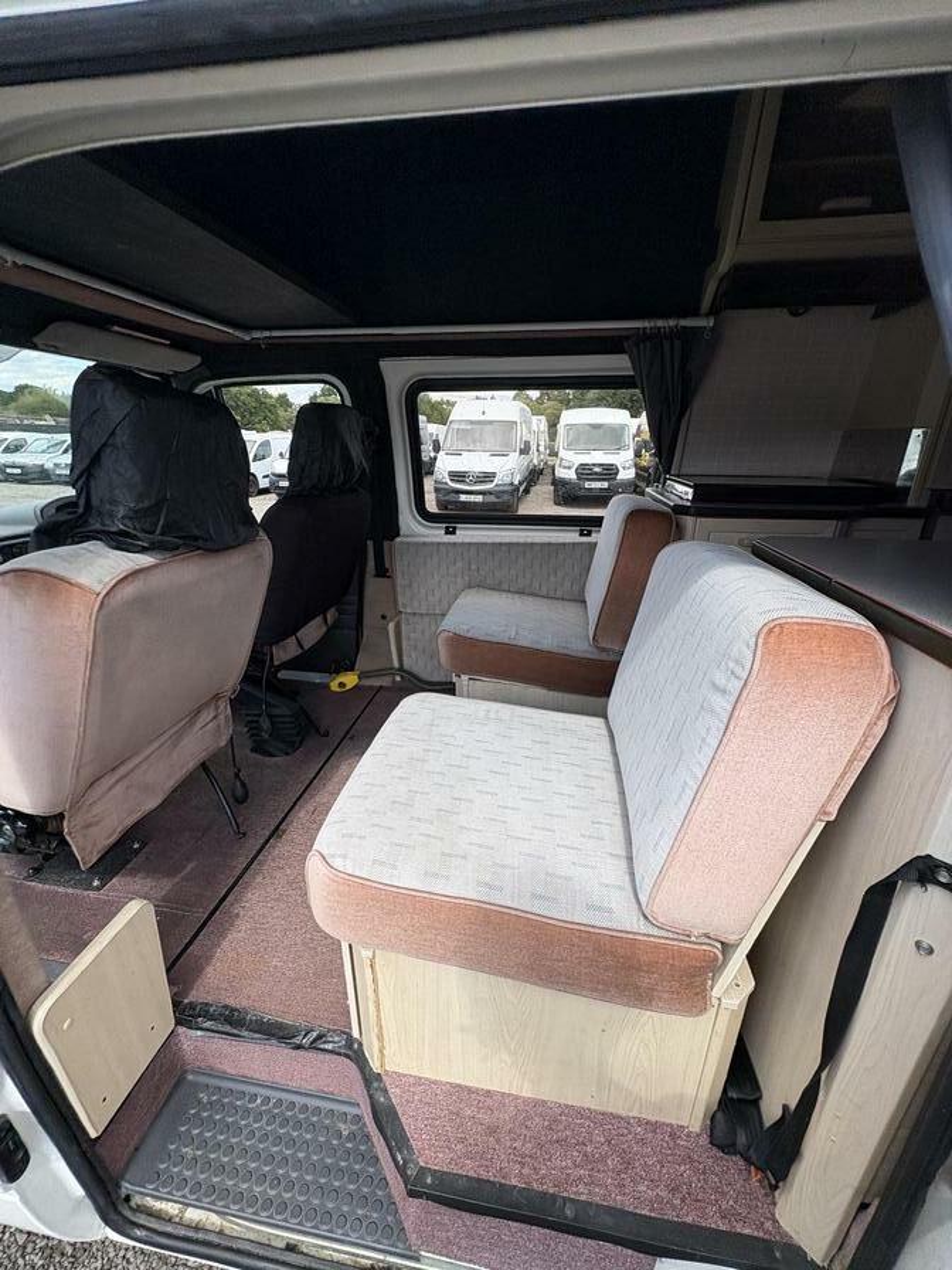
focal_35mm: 14
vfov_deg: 102.1
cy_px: 635
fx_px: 513
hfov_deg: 85.7
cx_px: 476
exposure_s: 1/787
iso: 64
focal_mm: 2.22
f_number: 2.2
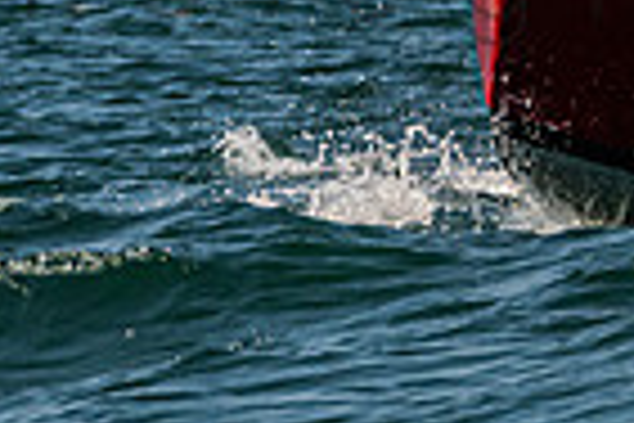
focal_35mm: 1347
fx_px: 23720
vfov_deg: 1.0
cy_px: -49
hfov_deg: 1.5
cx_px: 1144
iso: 500
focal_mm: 240
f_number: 8
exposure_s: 1/2500
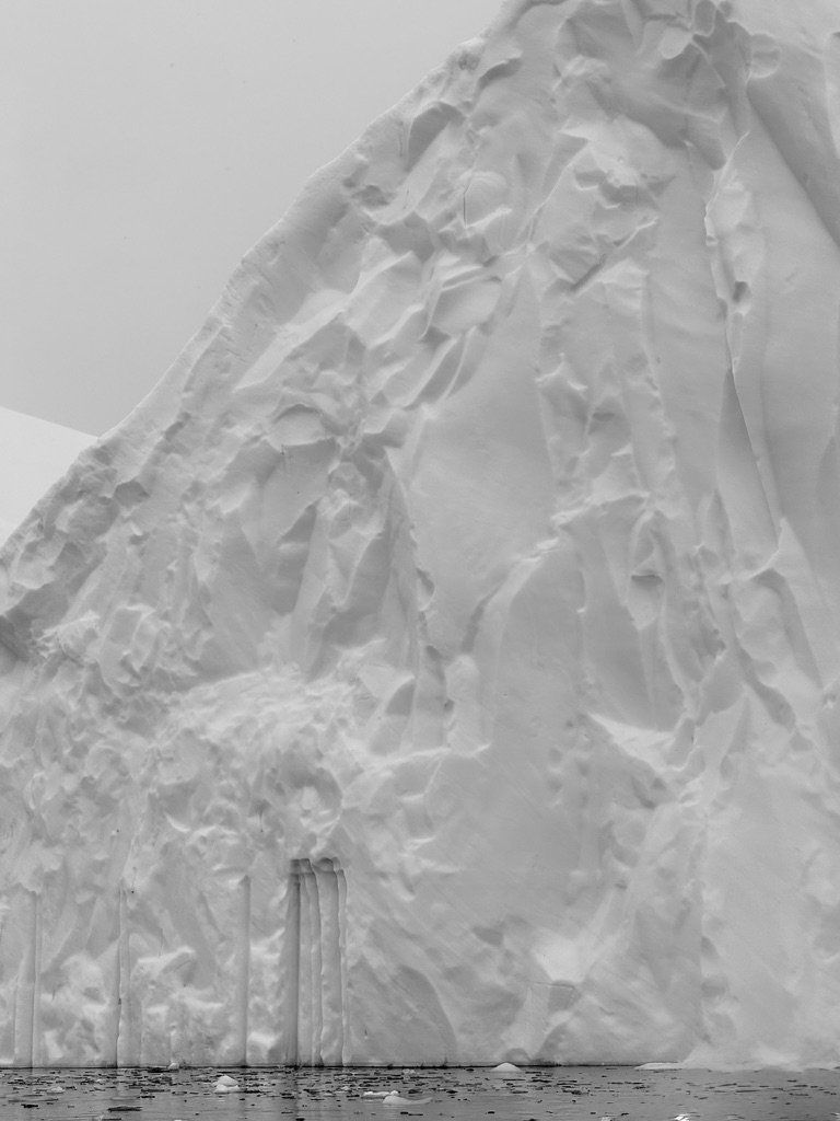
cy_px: 560
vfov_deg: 16.4
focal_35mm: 120
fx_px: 3883
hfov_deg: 12.3
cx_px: 420
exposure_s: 1/3344
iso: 40
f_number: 2.8
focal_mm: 15.66
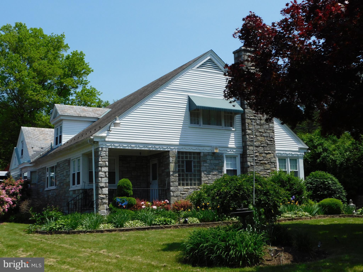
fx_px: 472
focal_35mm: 45
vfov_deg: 32.2
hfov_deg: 42.1
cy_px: 136
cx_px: 182
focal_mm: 8
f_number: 3.7
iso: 125
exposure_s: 1/1250
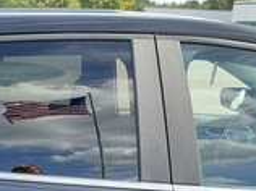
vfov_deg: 19.5
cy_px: 227
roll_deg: -1.2
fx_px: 524
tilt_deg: -16.9
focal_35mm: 71
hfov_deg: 26.5
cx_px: 24
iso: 25
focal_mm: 3
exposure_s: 1/280
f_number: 1.8
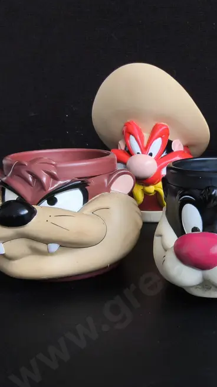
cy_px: 205
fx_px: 471
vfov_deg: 44.6
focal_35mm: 46
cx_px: 255
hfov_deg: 23.8
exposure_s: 1/100
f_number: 2
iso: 80
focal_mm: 2.87
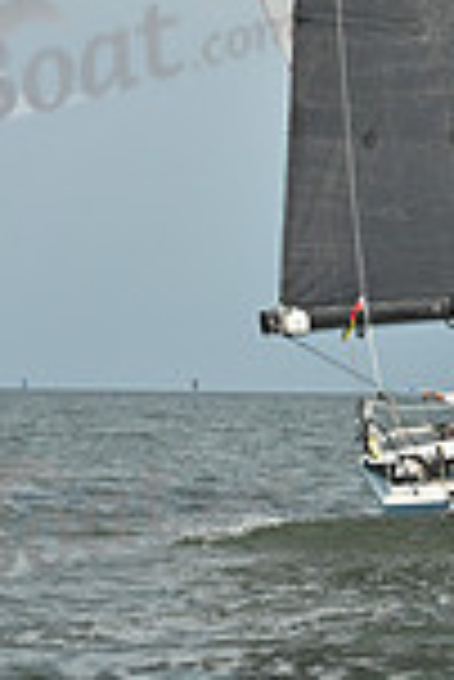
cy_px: -203
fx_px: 5077
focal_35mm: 269
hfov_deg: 5.1
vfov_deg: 7.6
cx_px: 533
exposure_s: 1/1600
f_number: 8
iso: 320
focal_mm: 70
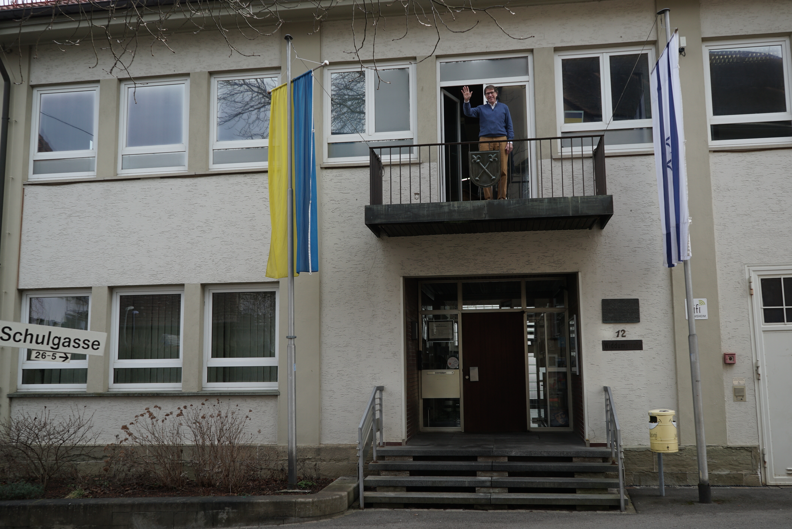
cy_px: 264
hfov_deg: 55.8
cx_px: 396
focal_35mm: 34
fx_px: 748
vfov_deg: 38.9
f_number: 9
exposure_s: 1/125
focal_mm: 34
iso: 200
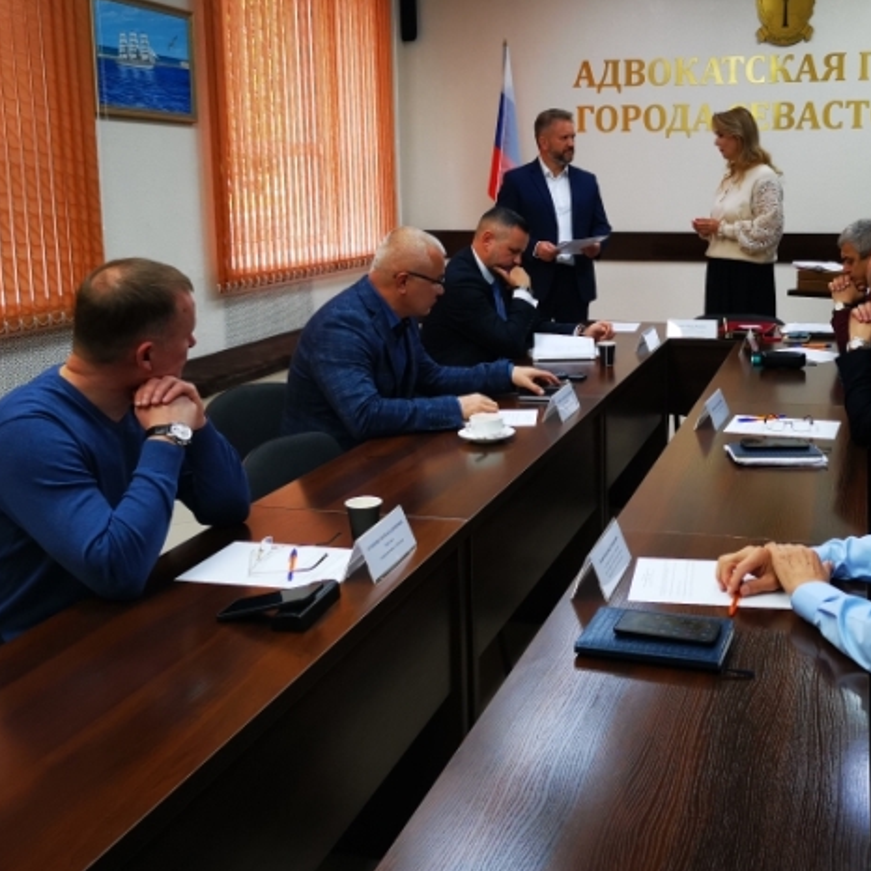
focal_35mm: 41
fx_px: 1167
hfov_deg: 40.4
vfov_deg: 40.7
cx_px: 578
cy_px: 336
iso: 125
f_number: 1.8
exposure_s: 1/100
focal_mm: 5.58
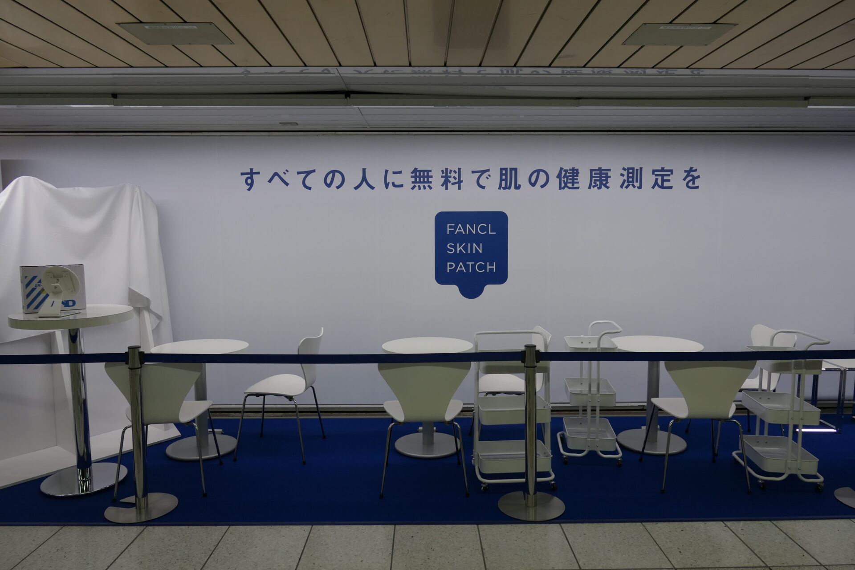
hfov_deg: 73.7
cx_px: 428
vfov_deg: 53.1
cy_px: 285
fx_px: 570
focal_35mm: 24
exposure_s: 1/125
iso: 125
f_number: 2.8
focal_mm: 8.8
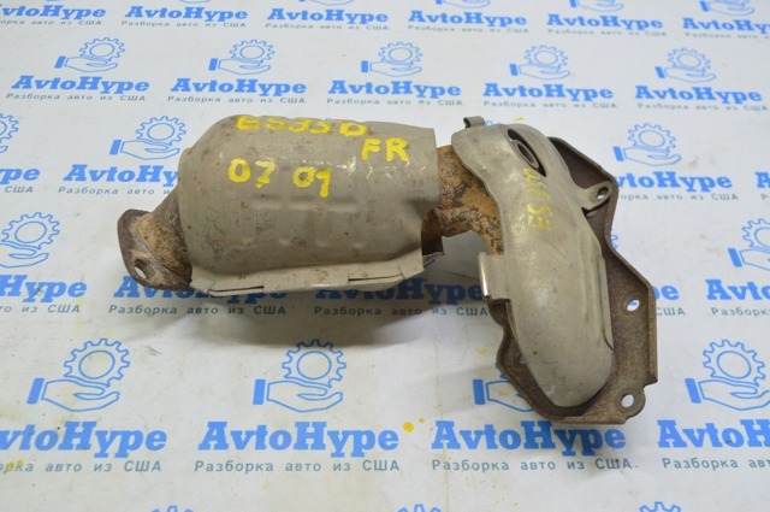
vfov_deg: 36.8
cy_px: 256
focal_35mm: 36
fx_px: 769
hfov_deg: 53.2
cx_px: 385
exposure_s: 1/20
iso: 400
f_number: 5.6
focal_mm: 24
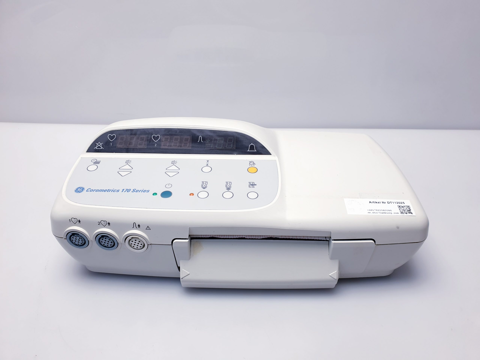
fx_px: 361
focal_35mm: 26
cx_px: 240
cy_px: 180
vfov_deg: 53.1
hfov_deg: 67.3
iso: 64
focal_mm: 4.3
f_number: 2.4
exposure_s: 1/100
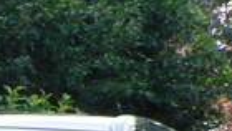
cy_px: 496
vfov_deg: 4.7
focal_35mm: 237
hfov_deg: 8.5
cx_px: -273
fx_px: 1459
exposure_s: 1/13
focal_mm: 6.4
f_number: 2.8
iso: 200
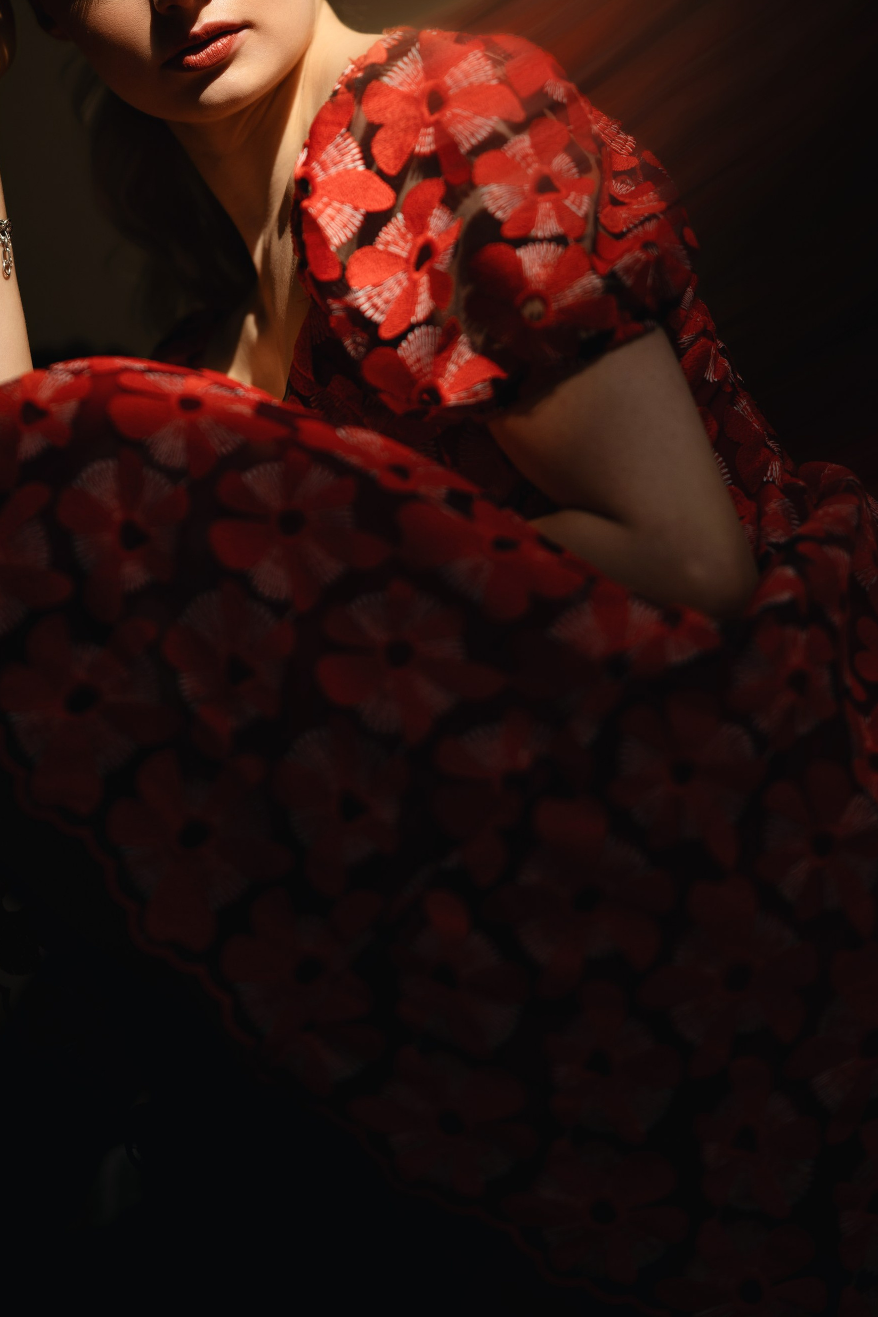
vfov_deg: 15.5
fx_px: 4830
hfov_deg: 10.4
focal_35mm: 132
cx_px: 328
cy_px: 347
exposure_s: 1/2000
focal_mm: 85
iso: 100
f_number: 1.4
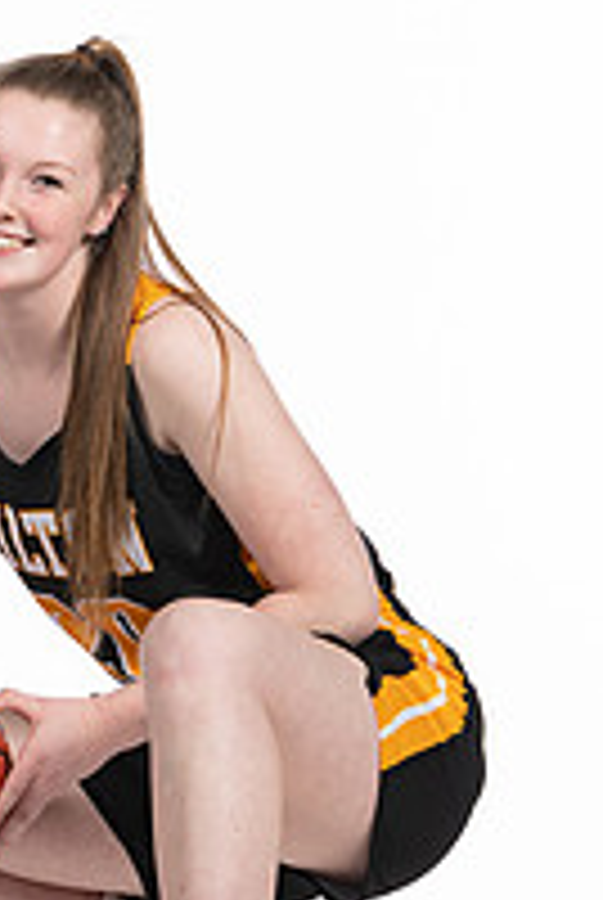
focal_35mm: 303
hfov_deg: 4.5
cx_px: 108
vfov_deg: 6.8
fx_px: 7586
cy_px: 513
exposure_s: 1/100
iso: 100
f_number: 5.6
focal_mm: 90
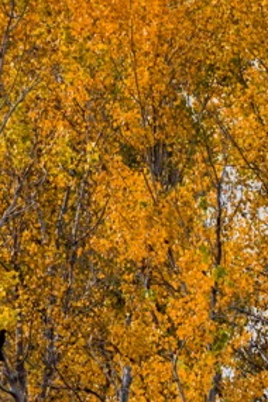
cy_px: 432
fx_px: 10574
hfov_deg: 1.5
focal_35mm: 947
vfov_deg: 2.2
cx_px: -217
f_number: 11
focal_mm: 200
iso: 160
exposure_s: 1/50
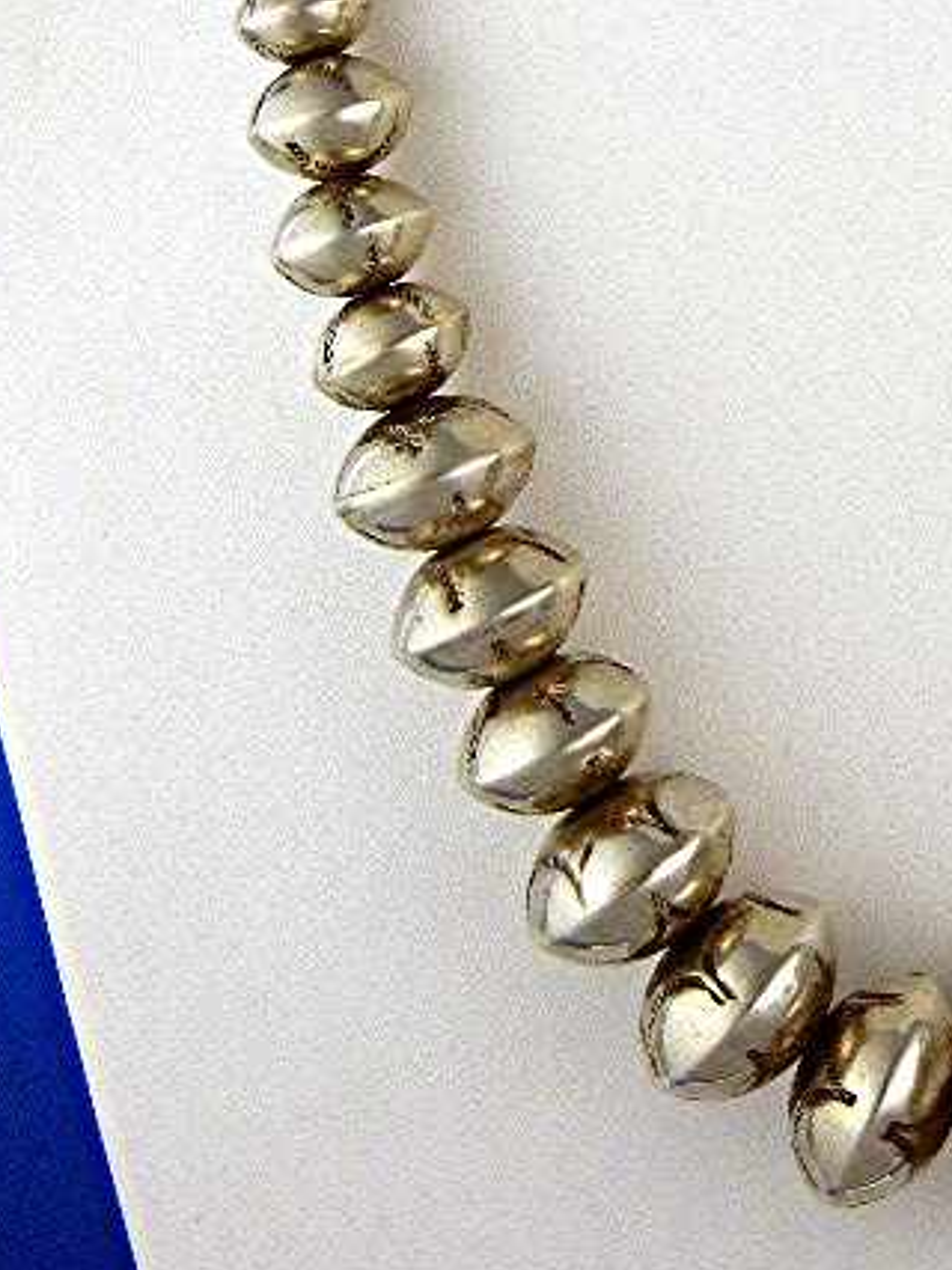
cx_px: 1009
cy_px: 42
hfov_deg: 19.7
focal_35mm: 72
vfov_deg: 25.8
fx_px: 2641
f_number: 3.5
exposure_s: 1/75
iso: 160
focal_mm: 5.4
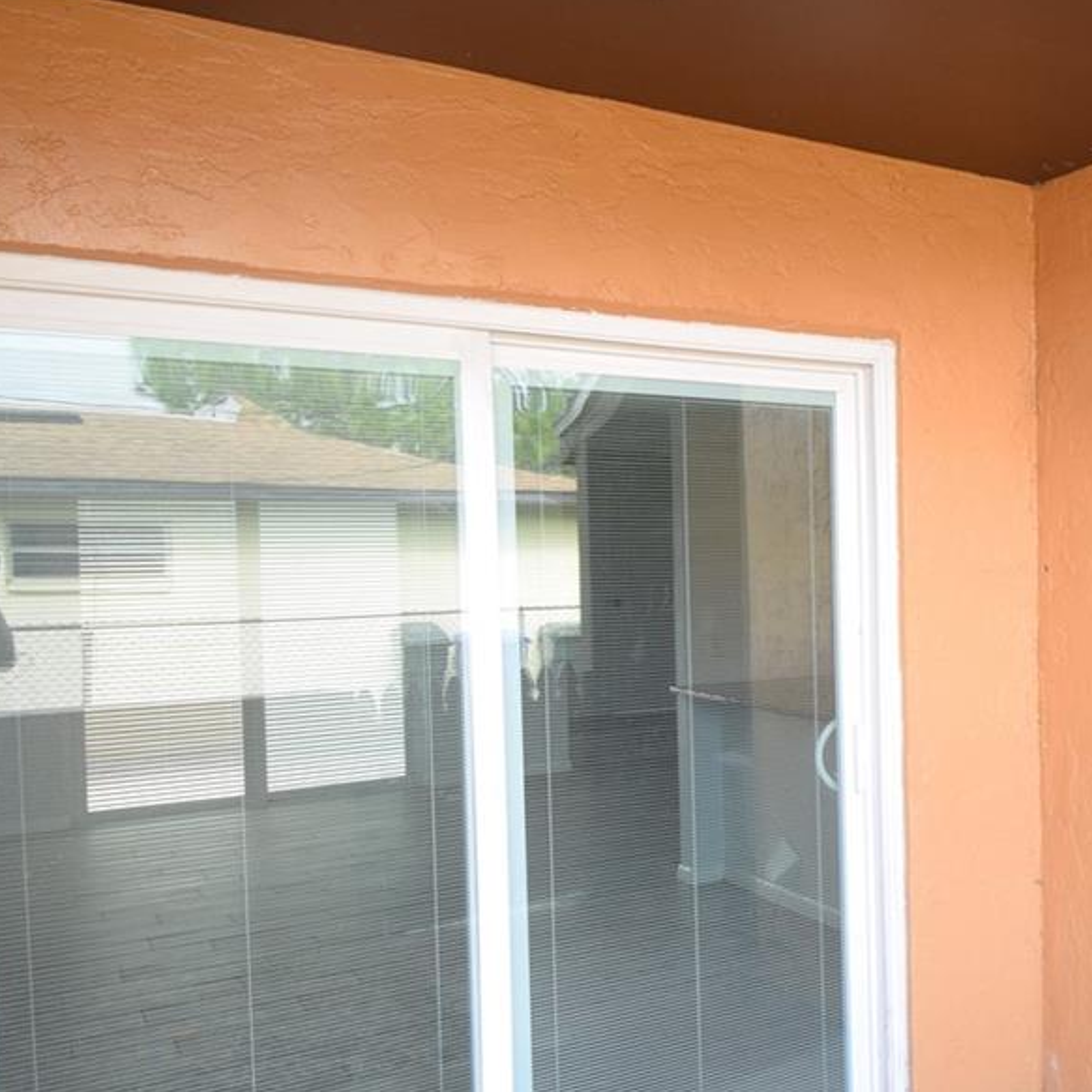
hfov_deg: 39.1
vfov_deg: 47.2
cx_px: 1189
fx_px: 1249
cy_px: 569
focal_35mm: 35
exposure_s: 1/100
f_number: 5
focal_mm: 10
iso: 400
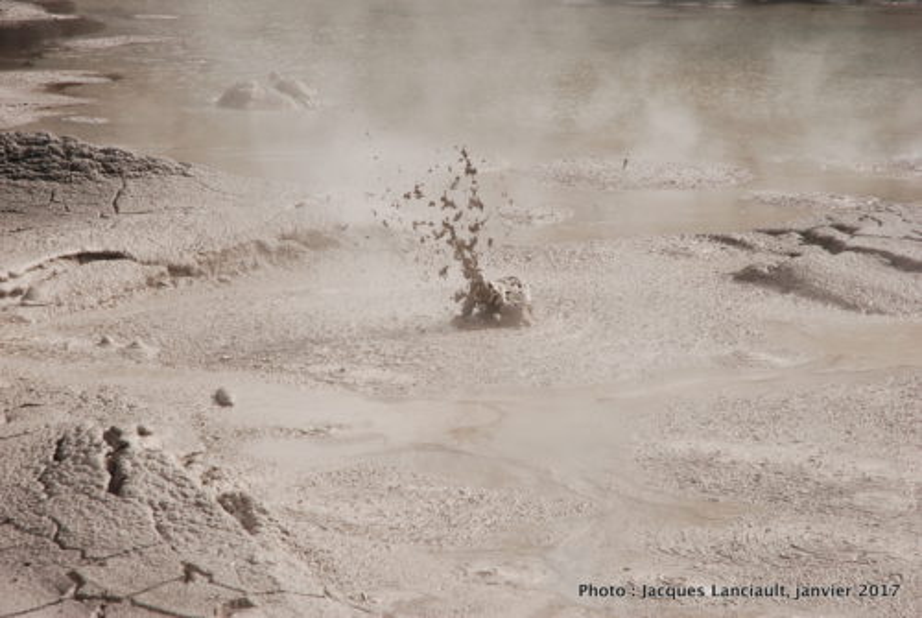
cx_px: 461
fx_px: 2693
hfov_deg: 19.4
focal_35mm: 105
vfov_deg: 13.1
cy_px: 309
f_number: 8
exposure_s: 1/250
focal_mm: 70
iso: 100
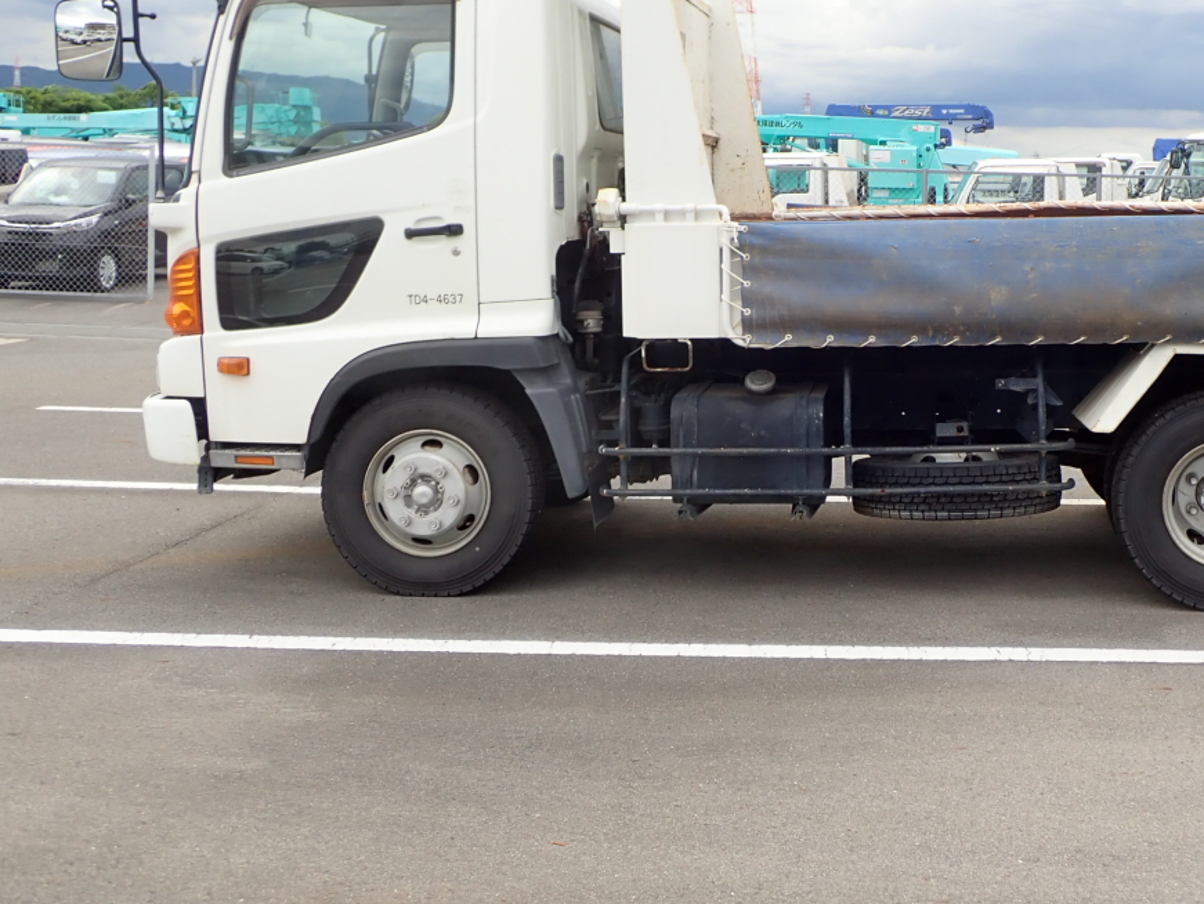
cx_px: 878
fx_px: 1635
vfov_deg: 30.6
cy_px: 275
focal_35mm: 47
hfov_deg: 39.5
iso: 100
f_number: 3.2
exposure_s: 1/320
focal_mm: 5.87
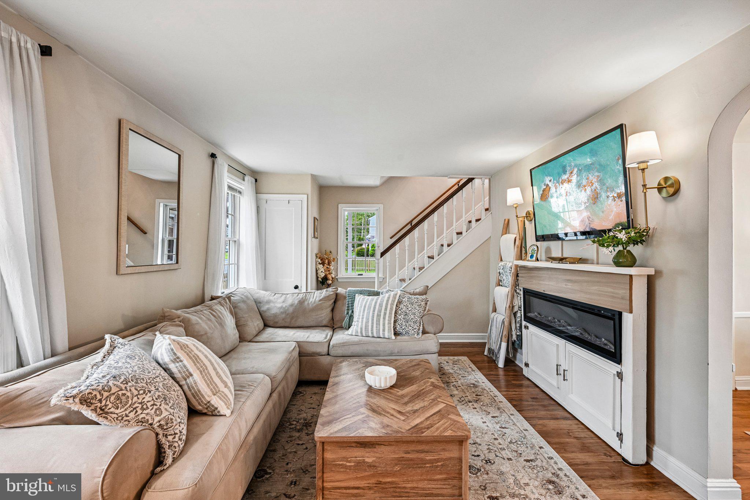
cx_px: 375
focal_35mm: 16
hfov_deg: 96.7
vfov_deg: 73.7
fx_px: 333
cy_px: 250
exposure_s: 1/15
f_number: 8
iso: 800
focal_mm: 16
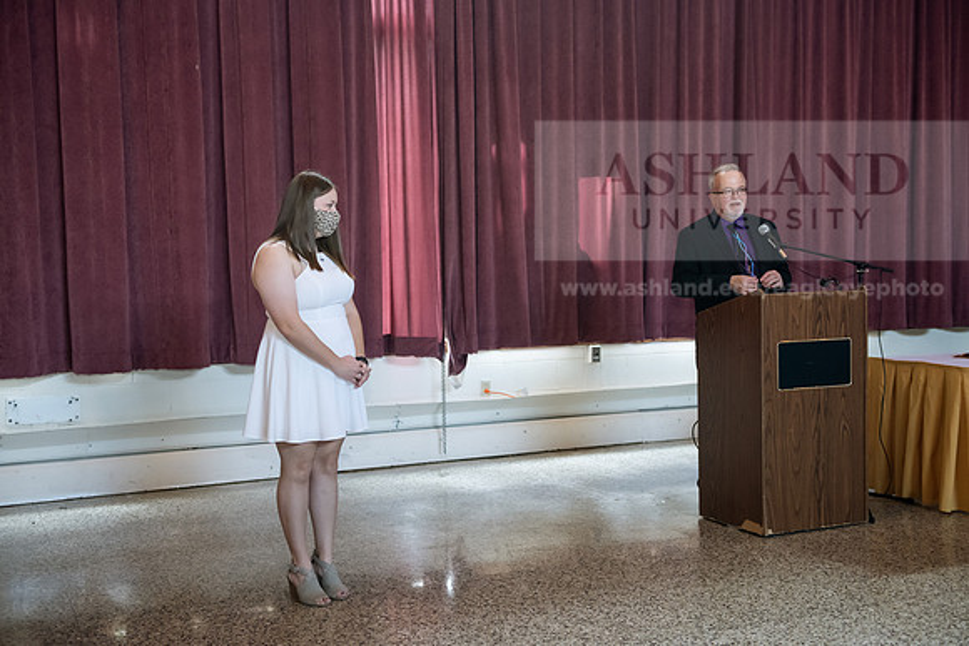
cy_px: 323
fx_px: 1185
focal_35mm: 44
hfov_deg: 44.5
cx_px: 484
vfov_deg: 30.5
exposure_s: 1/200
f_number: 3.5
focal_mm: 44
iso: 2000
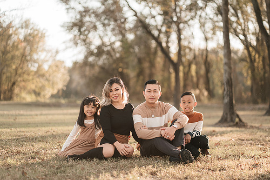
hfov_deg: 23.9
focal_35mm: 85
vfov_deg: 16.1
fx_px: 638
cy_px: 90
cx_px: 135
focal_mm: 85
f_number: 1.8
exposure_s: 1/500
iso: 125
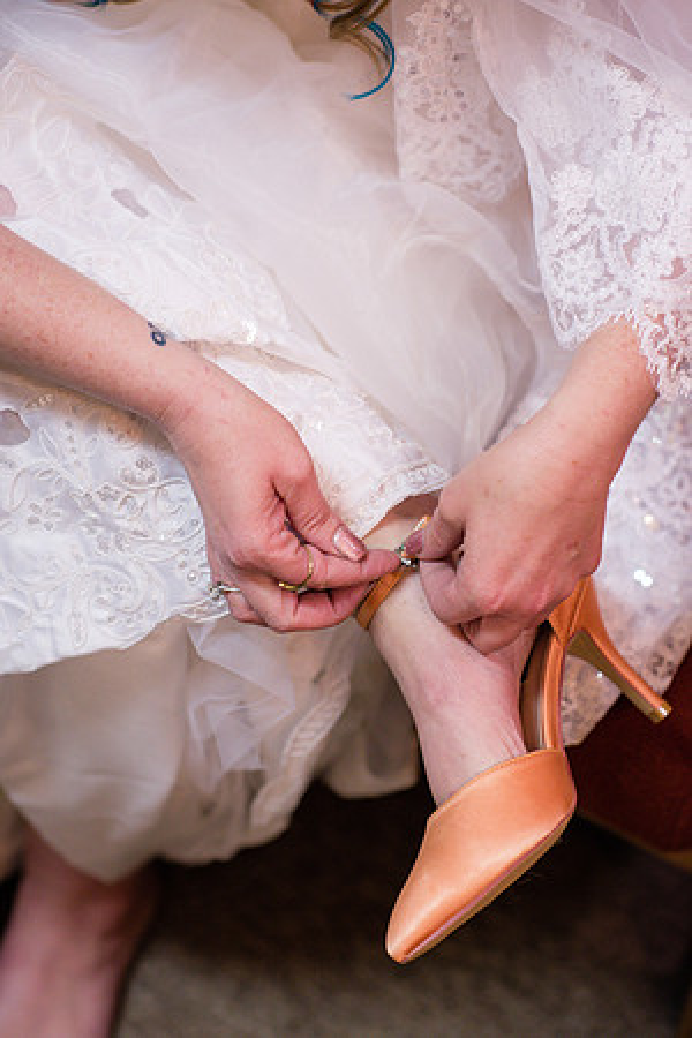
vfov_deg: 23.9
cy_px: 519
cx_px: 346
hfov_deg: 16.1
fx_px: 2451
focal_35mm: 85
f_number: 2.8
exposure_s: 1/125
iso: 1000
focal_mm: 85
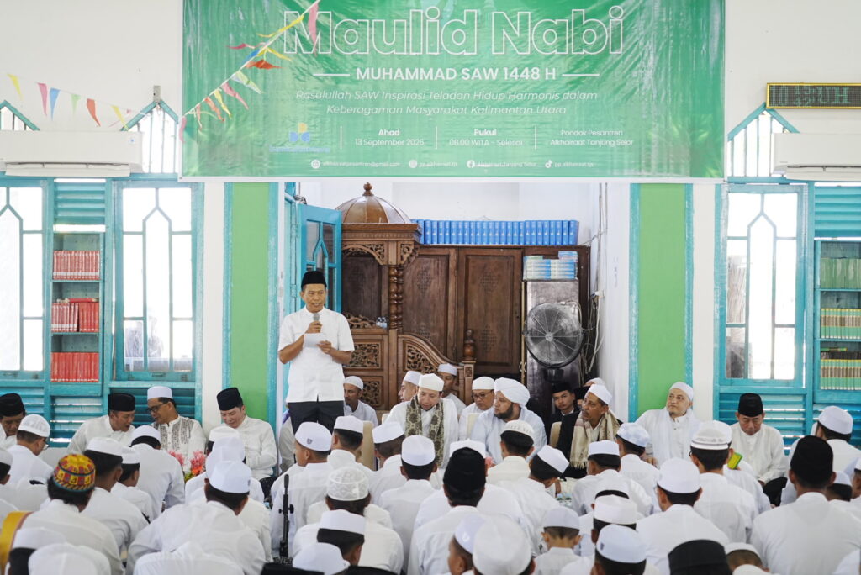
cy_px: 288
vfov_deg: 20.6
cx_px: 430
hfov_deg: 30.5
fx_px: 1579
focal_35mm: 66
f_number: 5
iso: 2000
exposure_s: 1/160
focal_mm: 66
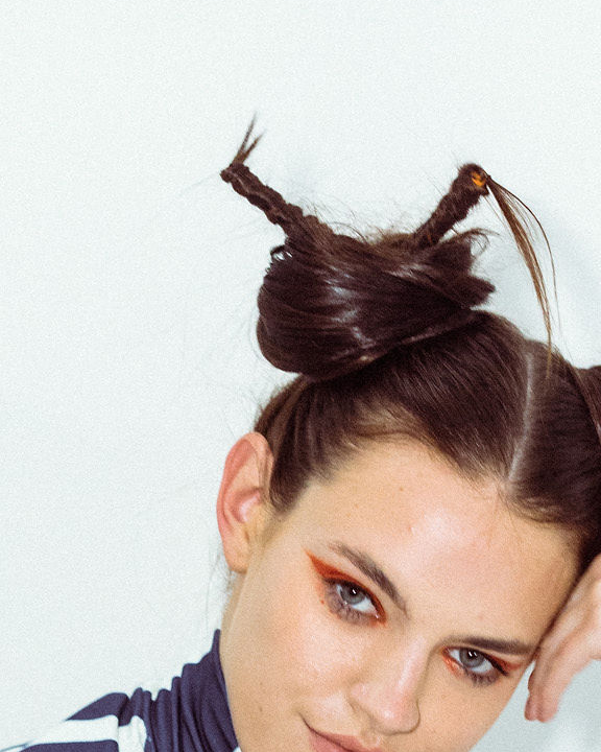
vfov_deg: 10.8
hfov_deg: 9.0
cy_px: 1104
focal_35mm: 172
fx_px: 3824
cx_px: 275
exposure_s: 1/100
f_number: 3.5
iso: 1600
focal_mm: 55
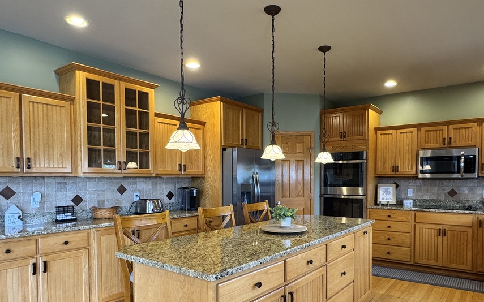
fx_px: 330
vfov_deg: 48.7
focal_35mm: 25
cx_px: 268
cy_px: 192
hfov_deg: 72.3
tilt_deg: -2.4
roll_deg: -0.2
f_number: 2.2
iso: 160
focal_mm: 2.22
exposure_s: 1/60
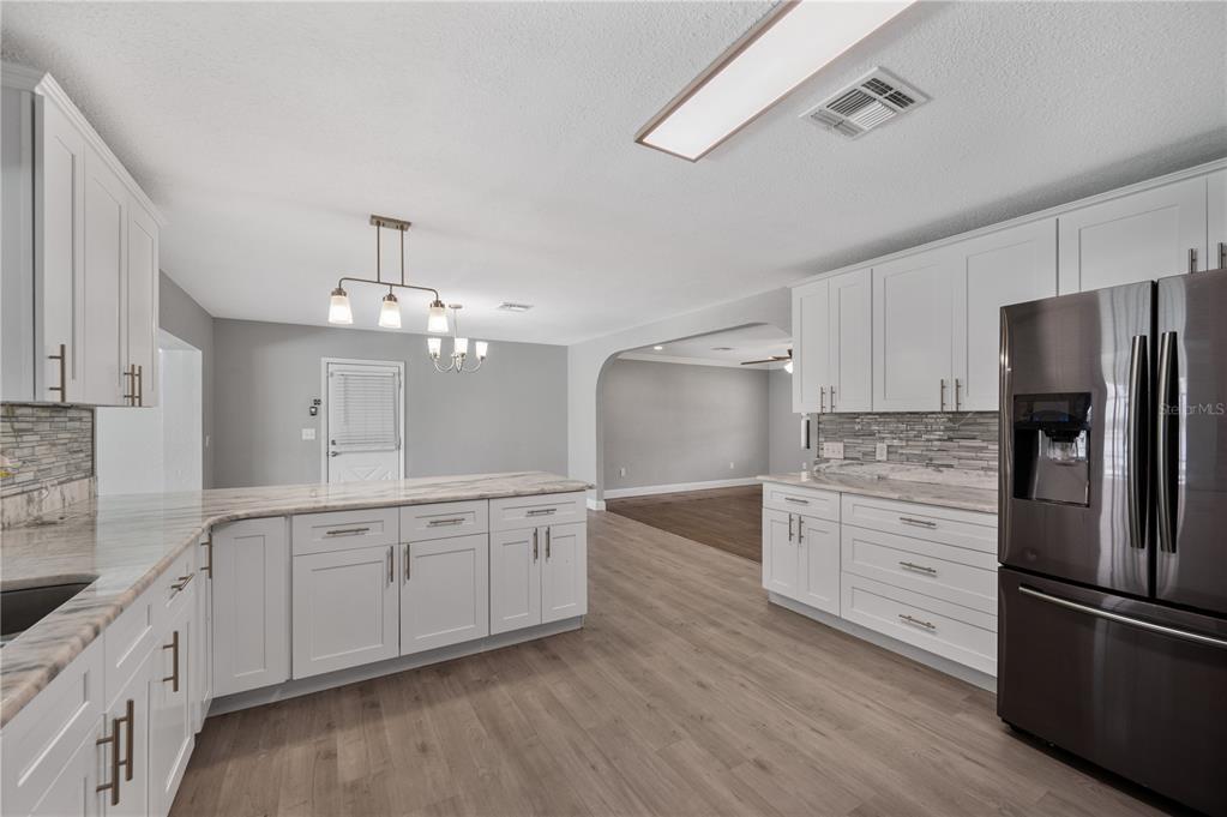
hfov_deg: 104.3
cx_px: 614
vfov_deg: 81.1
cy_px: 408
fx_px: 477
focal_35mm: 14
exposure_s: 1/6
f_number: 7.1
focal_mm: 14
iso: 250
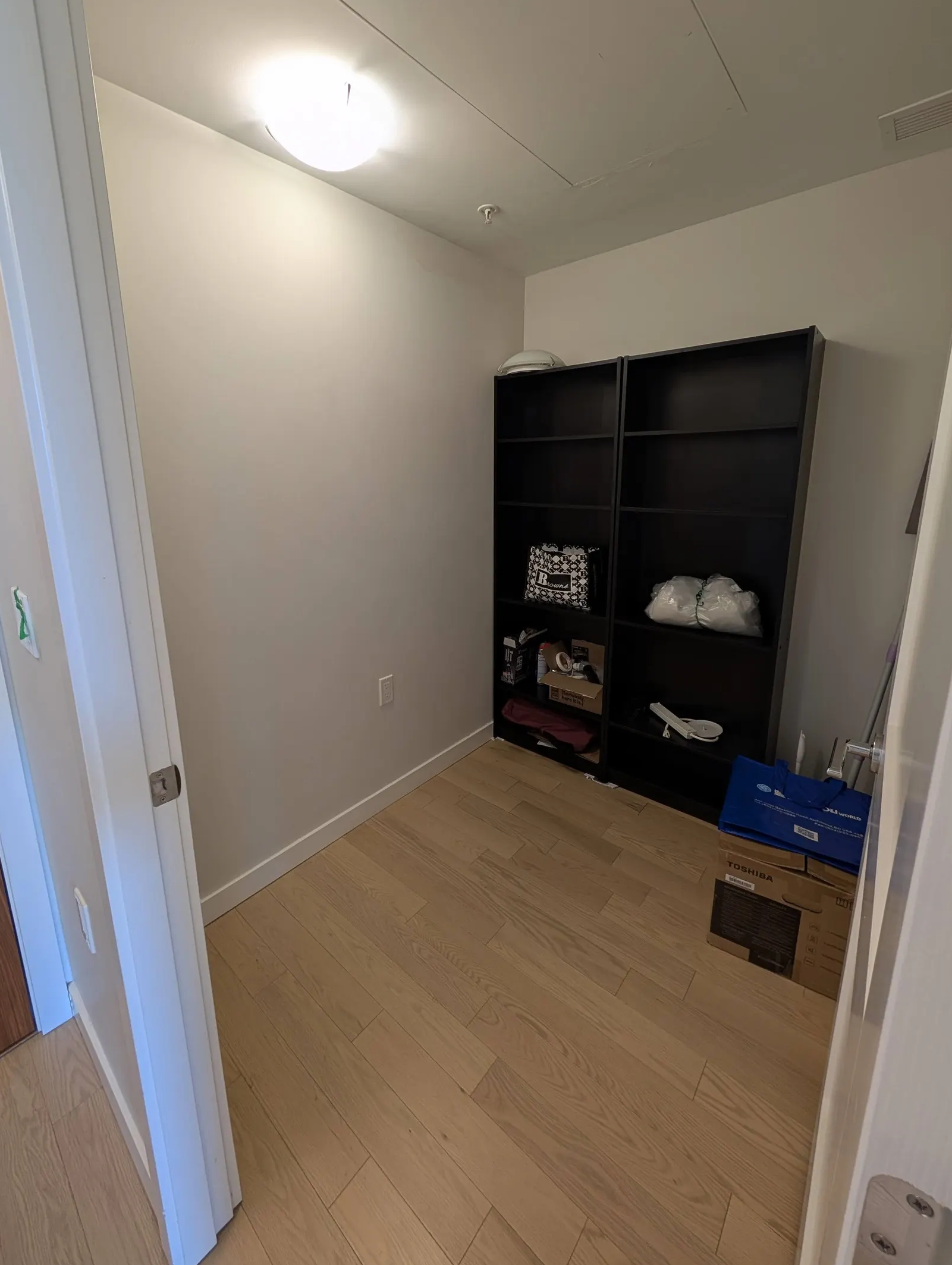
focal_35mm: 13
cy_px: 588
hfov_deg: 89.9
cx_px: 438
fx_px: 476
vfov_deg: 105.9
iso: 40
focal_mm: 2.02
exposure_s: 1/40
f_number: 1.7
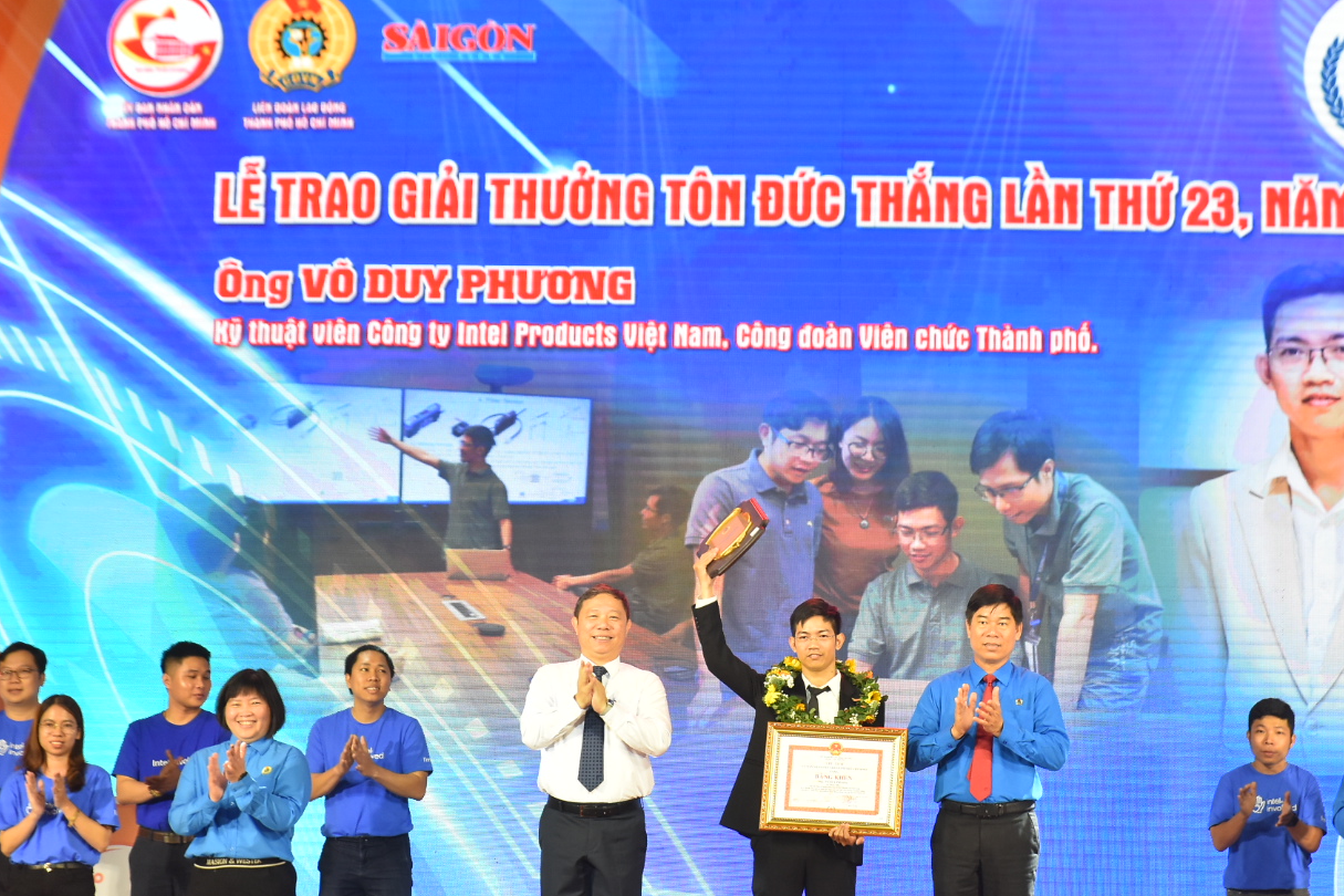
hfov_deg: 20.4
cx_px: 809
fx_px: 3733
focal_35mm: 100
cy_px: 519
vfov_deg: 13.7
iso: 1000
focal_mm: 50
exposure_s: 1/200
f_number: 3.5
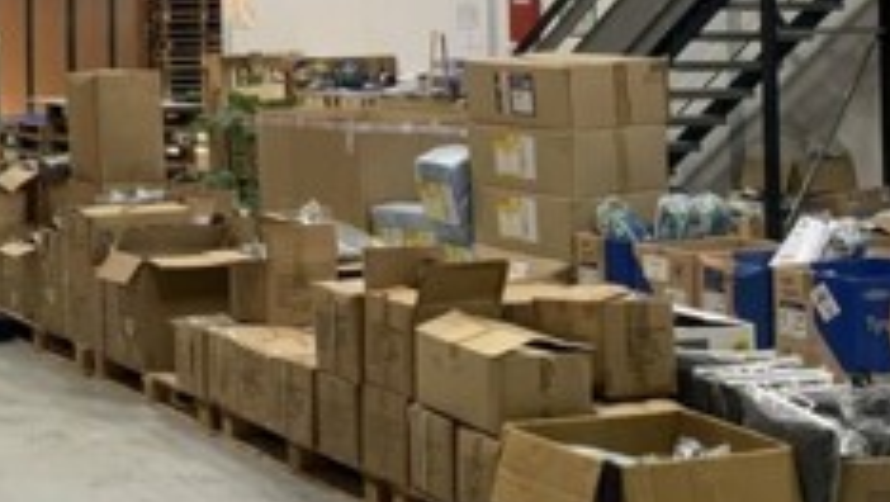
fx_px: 1795
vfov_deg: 15.5
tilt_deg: +2.8
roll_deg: +0.9
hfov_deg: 25.7
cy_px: -49
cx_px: -93
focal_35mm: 76
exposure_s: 1/50
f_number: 1.8
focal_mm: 4.25
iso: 200
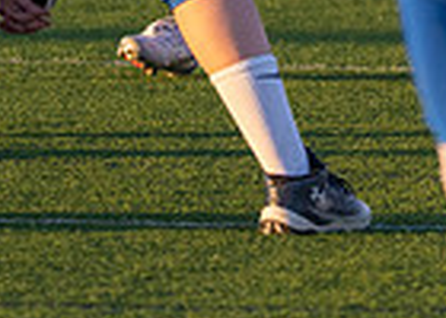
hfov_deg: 2.1
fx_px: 11881
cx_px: 897
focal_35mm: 938
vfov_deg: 1.5
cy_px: -356
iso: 800
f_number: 2.8
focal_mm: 133
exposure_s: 1/3200
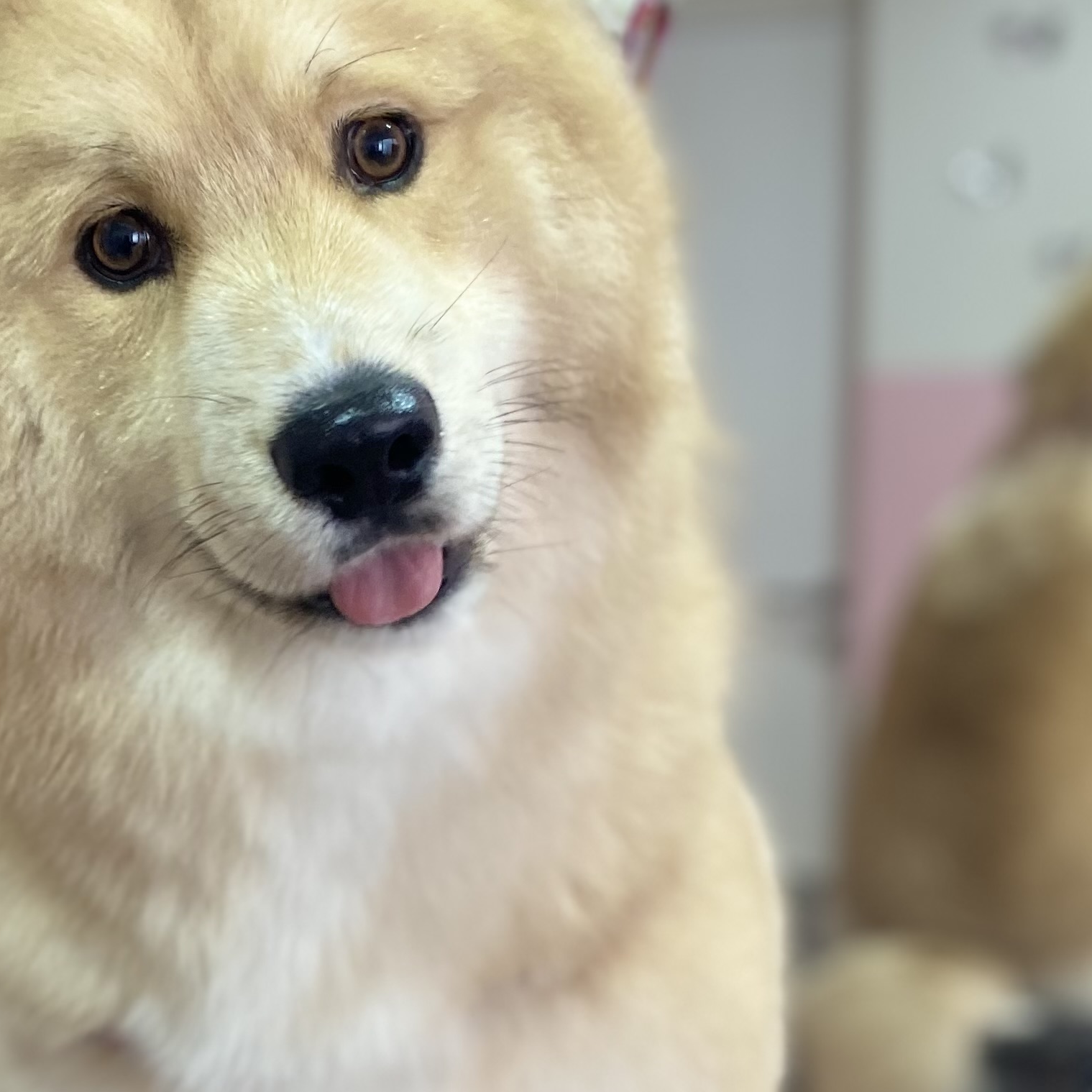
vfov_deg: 28.0
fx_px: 2177
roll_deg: +1.2
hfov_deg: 27.8
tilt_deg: -6.5
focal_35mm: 61
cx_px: 291
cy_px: 712
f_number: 1.8
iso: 100
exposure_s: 1/50
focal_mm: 4.25
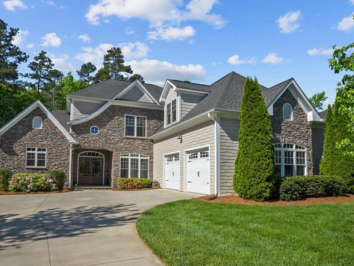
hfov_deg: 71.5
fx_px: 245
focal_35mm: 24
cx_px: 162
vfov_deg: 56.8
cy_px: 133
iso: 160
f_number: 8
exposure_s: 1/500
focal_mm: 22
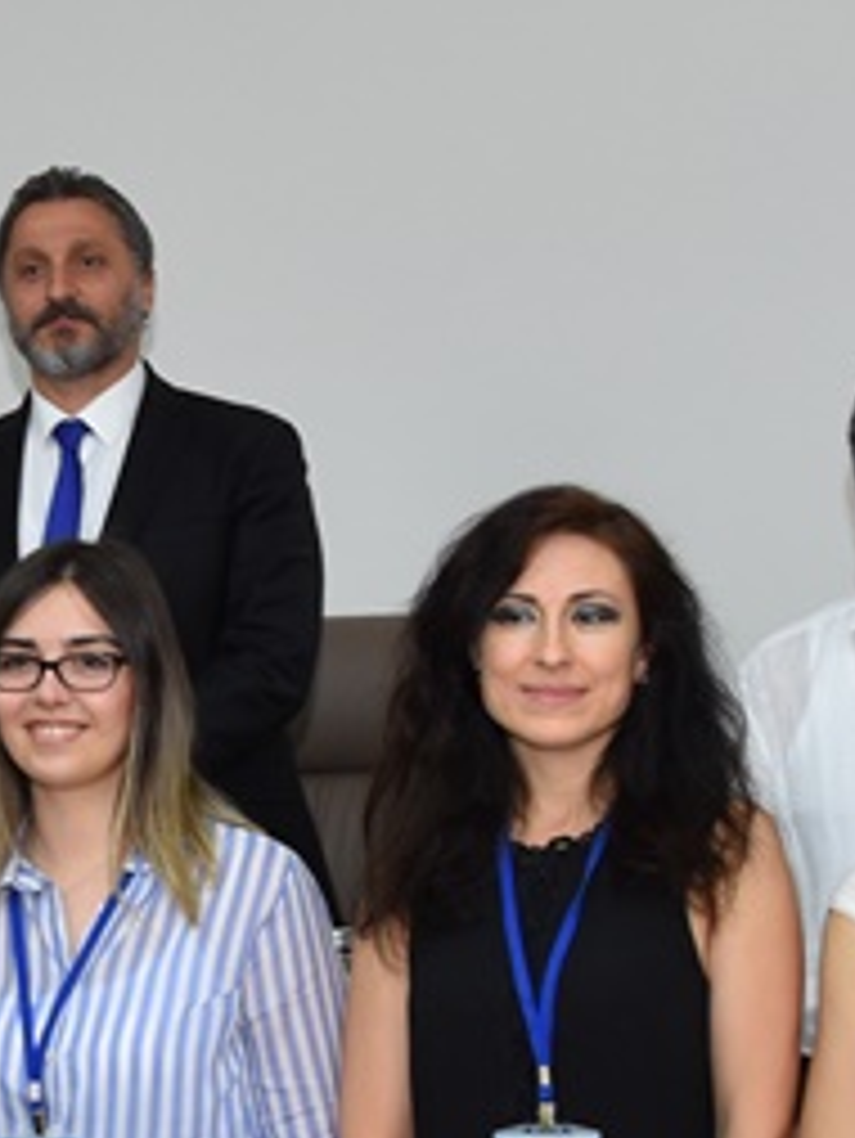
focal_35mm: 105
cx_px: 9
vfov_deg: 18.7
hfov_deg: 13.9
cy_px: 695
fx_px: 3455
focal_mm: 18
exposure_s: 1/60
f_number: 4
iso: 400
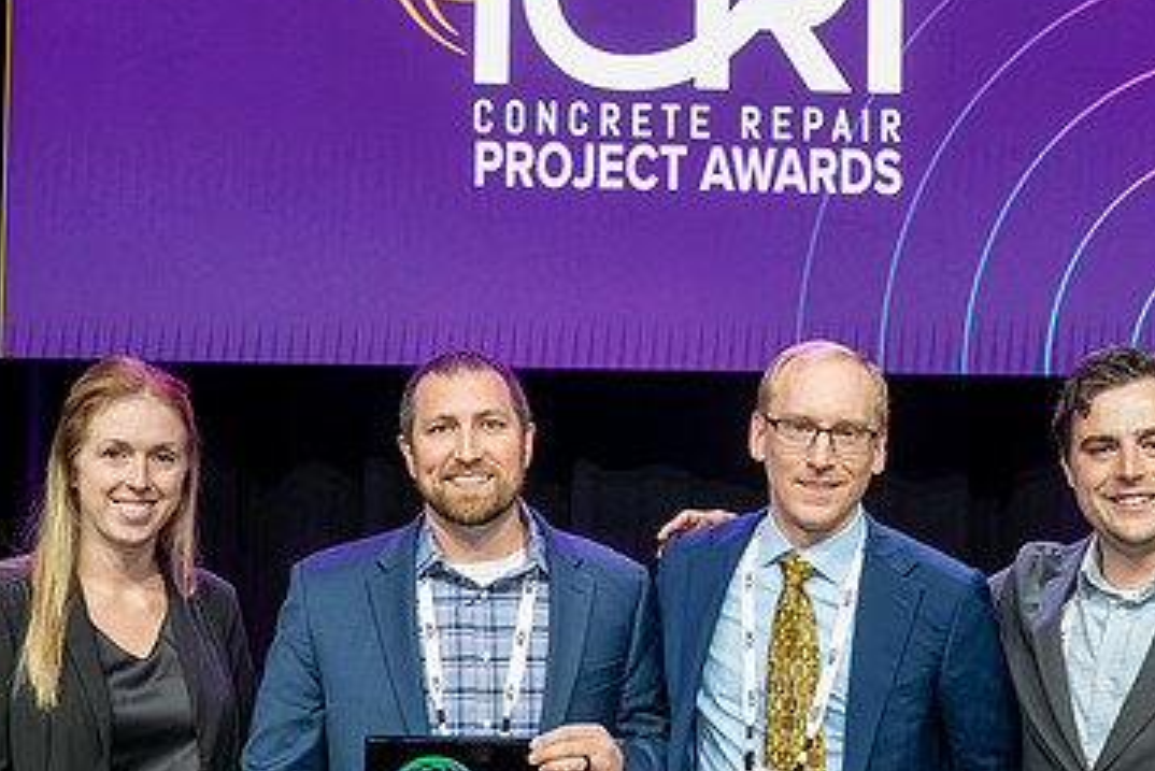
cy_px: 421
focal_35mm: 58
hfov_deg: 34.3
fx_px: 1861
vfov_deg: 23.4
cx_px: 716
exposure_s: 1/125
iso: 3200
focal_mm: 35
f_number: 5.6
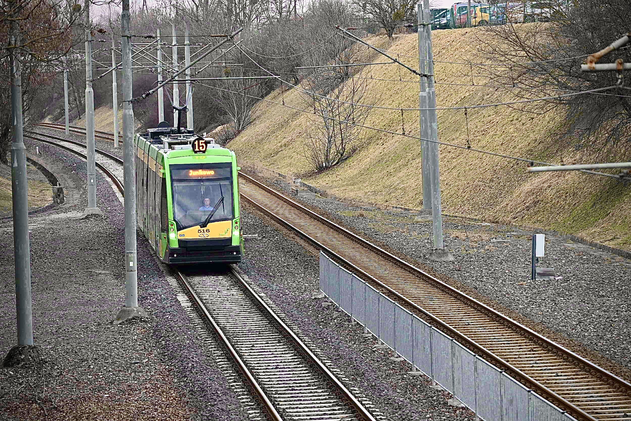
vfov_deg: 8.0
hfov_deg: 11.9
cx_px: 316
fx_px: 3023
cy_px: 210
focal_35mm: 172
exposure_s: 1/500
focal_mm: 115
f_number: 5
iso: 2200
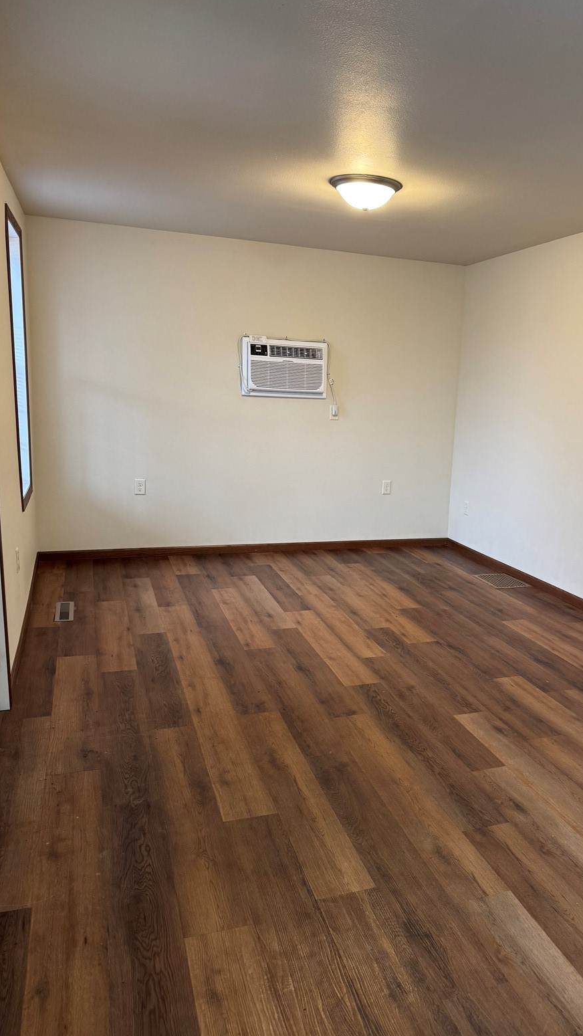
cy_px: 517
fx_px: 742
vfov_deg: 69.8
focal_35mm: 27
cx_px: 389
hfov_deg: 42.3
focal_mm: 6.76
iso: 200
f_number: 1.78
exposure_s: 1/60
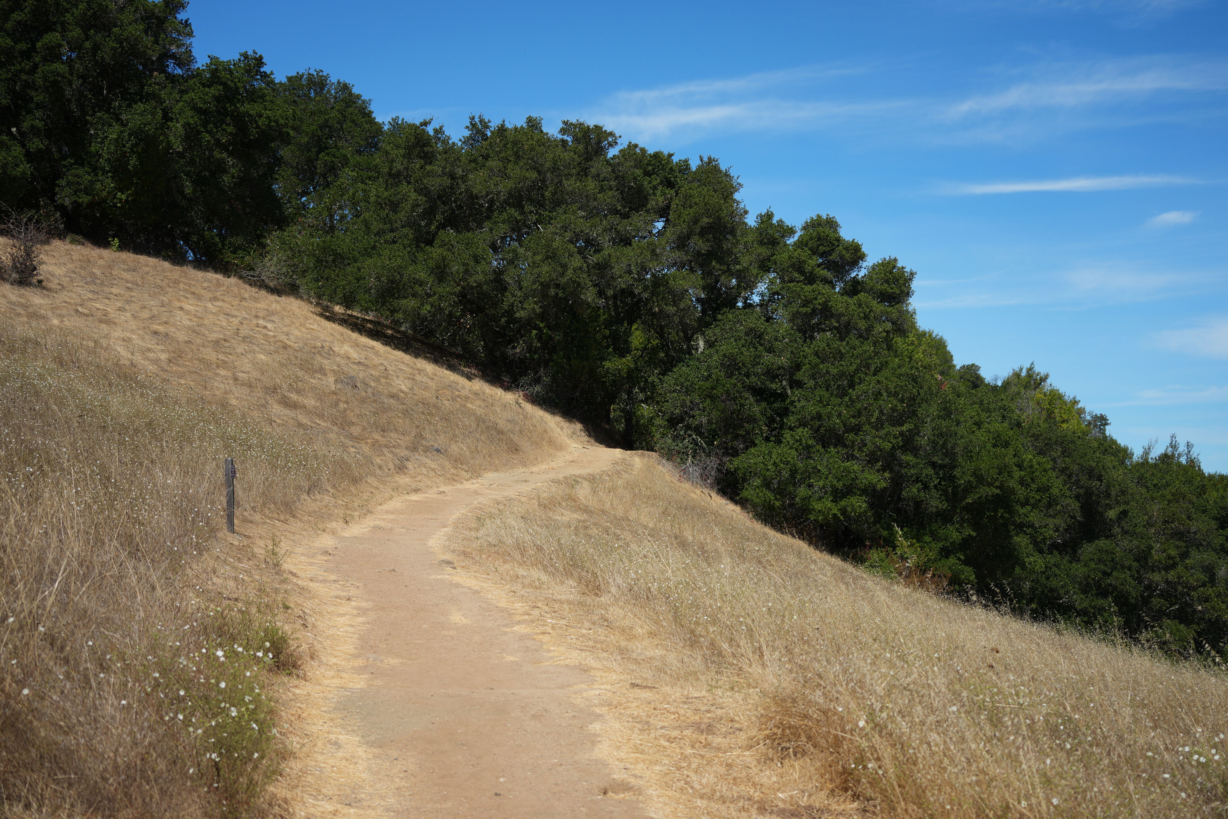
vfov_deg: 27.0
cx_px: 614
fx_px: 1705
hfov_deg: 39.6
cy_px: 410
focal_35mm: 50
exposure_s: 1/1600
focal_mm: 50
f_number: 4.5
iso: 200
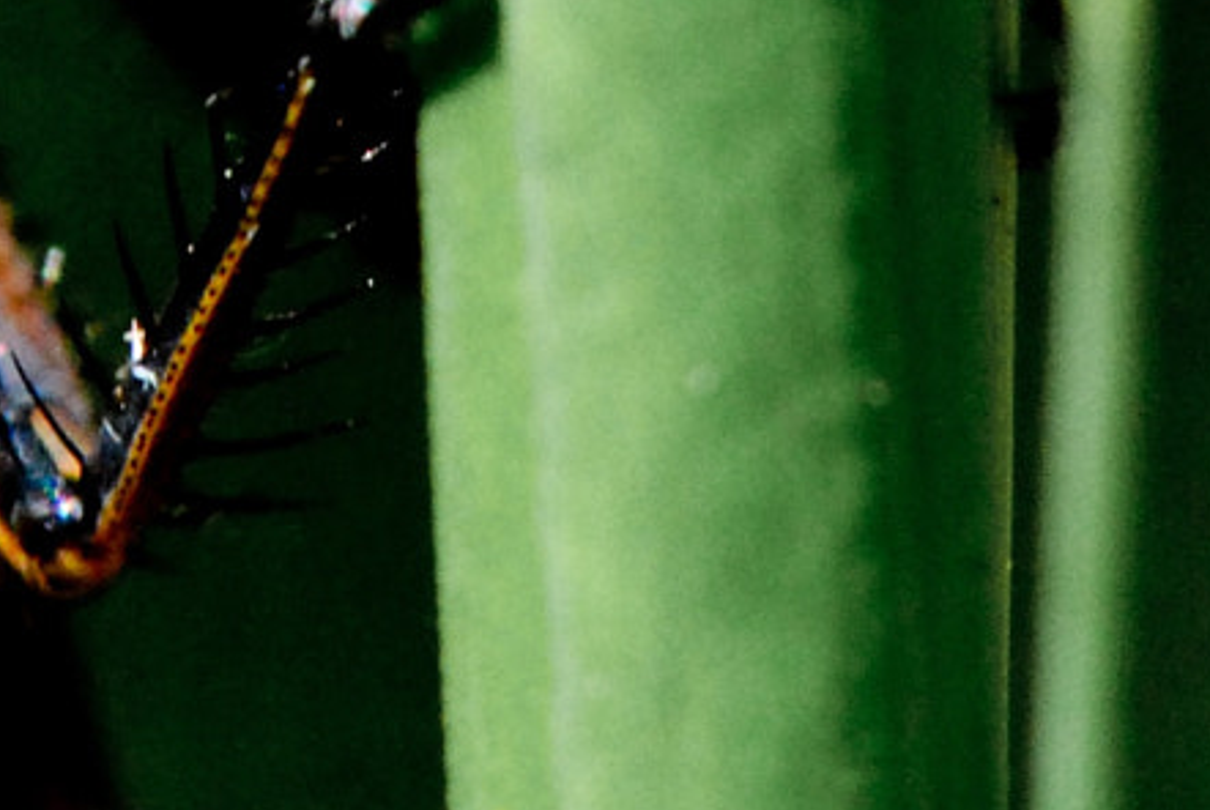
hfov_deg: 2.8
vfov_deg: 1.9
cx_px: -307
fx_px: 24545
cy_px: -379
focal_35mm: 729
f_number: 16
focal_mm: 105
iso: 800
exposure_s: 1/200
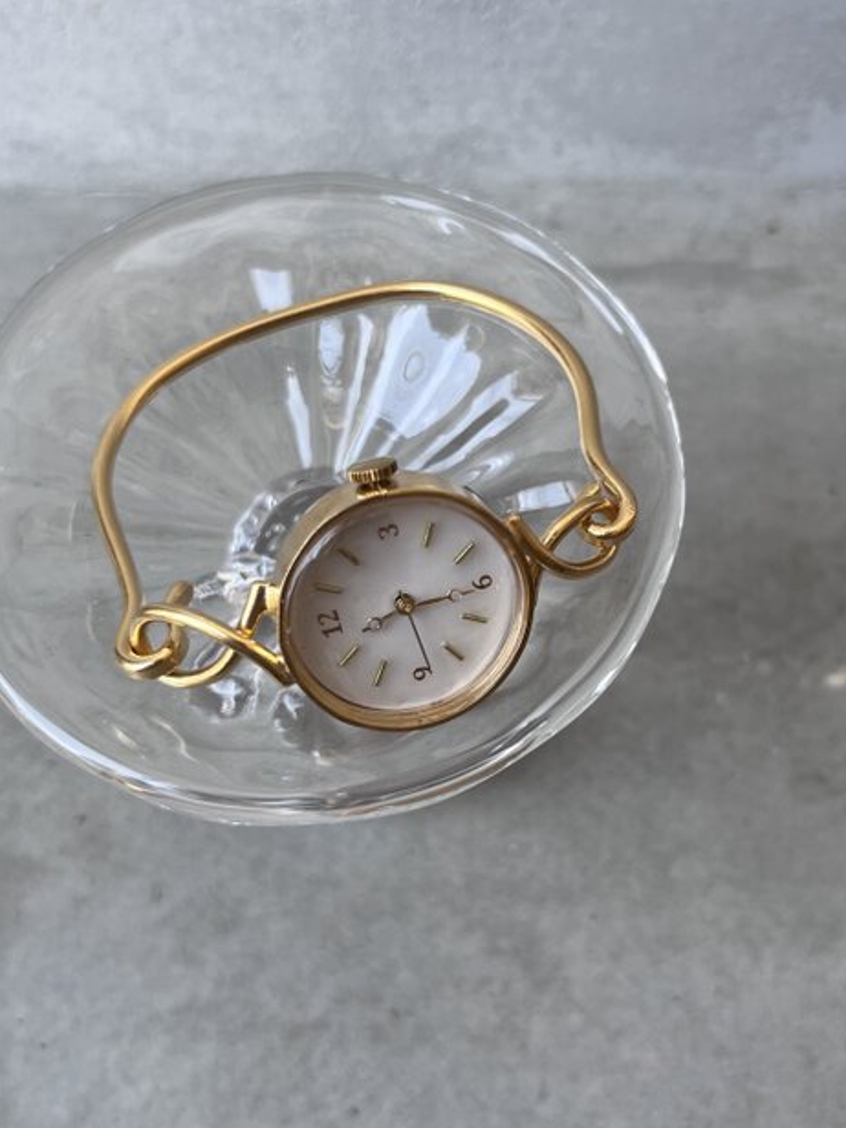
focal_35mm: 36
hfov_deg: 39.6
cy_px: 556
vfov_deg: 51.4
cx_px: 467
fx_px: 1173
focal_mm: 5.1
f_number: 1.6
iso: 32
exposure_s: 1/122
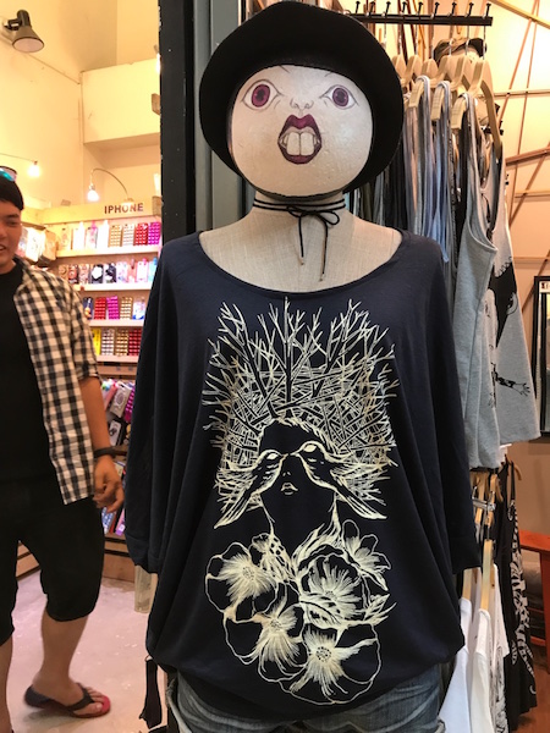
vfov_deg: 63.4
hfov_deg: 49.7
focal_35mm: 28
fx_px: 593
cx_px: 275
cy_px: 366
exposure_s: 1/17
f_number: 1.8
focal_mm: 3.99
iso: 64
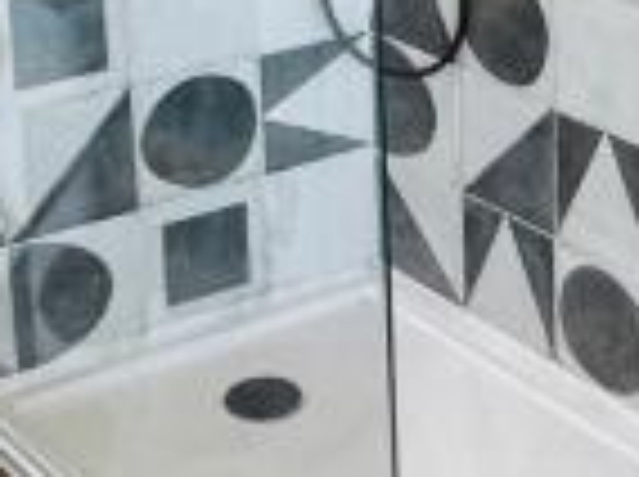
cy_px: -18
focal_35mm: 101
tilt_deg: -15.1
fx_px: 1861
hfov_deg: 19.4
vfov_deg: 14.3
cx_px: 230
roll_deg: +0.8
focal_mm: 2.22
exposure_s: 1/100
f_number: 2.2
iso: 80
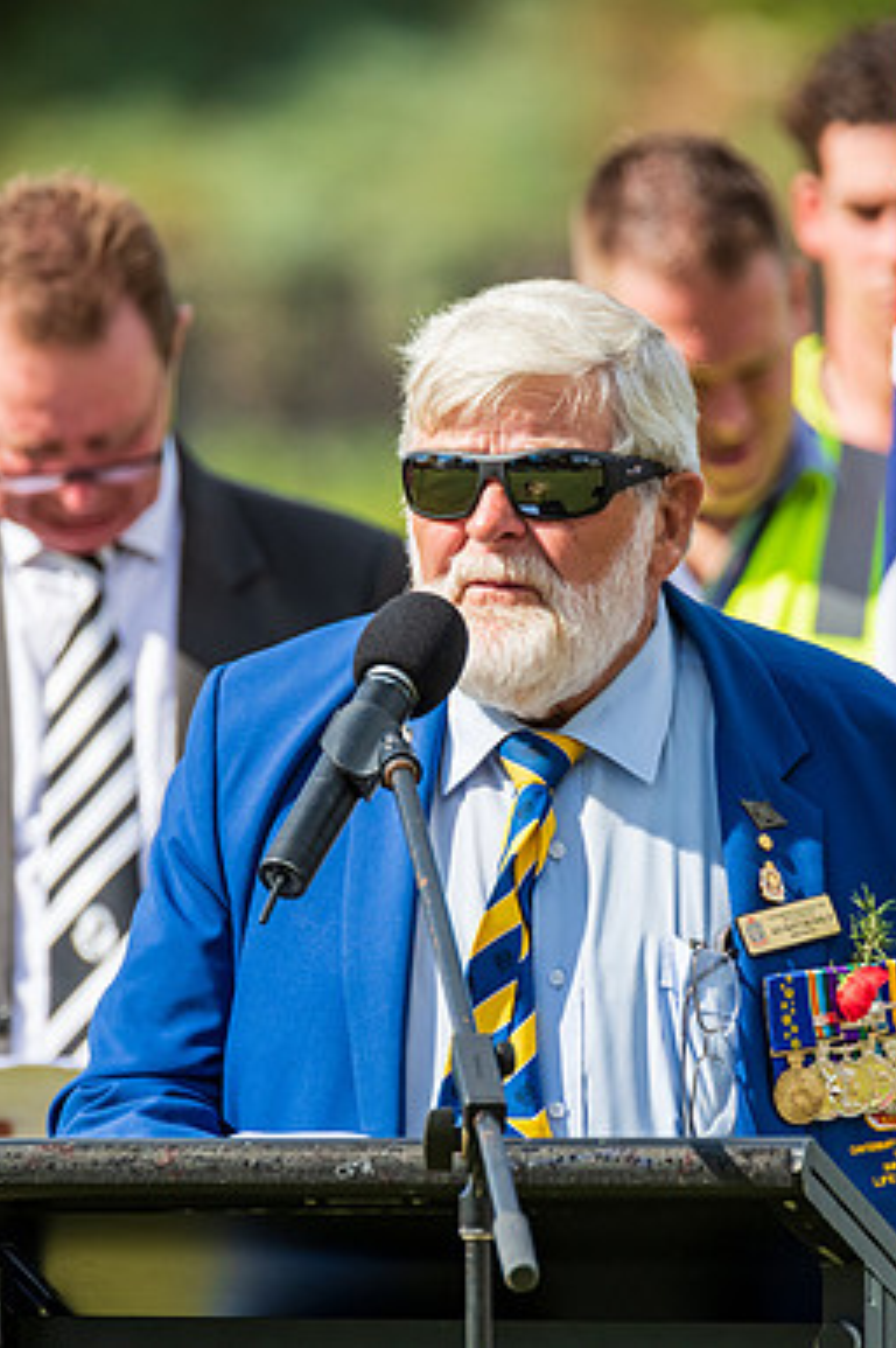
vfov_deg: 2.3
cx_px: 472
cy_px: 674
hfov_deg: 1.5
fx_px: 33845
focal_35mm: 905
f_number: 10
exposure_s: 1/1600
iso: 800
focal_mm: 600
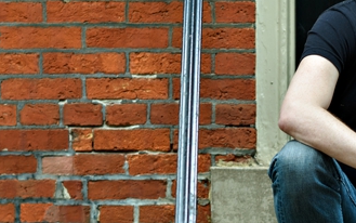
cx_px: 317
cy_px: 163
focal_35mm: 237
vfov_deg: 5.5
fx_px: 2301
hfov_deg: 8.8
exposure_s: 1/200
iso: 400
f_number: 2.8
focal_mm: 85
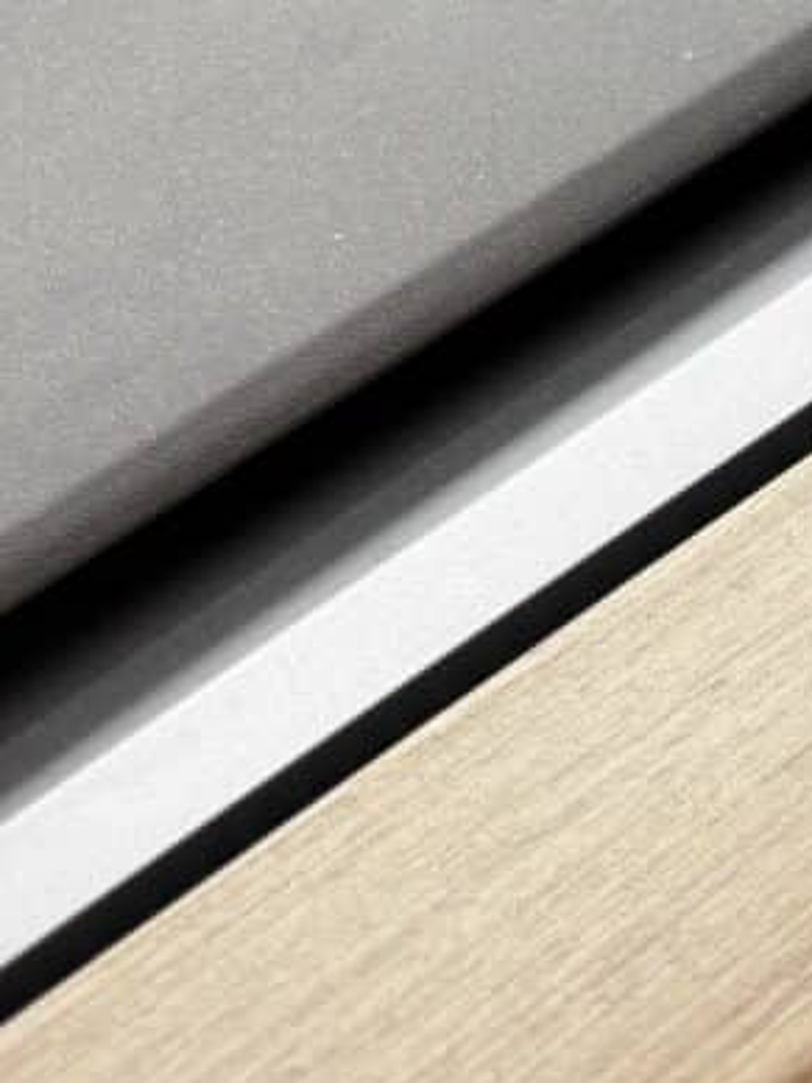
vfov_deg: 17.4
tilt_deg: -15.9
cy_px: -782
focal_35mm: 95
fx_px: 2971
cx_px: 1317
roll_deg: +14.1
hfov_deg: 14.3
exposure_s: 1/50
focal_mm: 6.76
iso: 160
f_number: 1.78
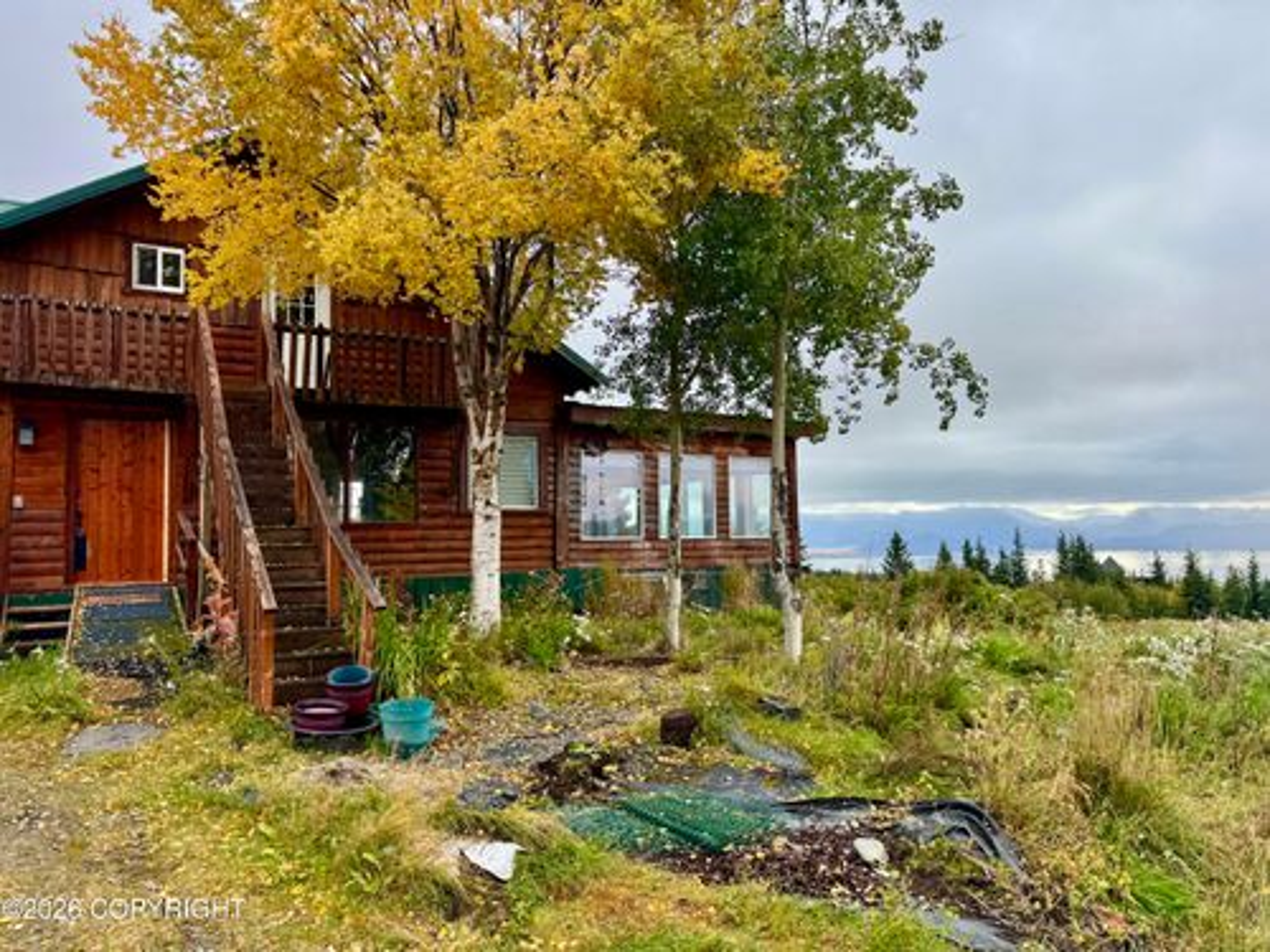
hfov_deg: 71.6
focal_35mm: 24
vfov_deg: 56.8
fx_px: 881
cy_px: 476
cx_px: 635
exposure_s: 1/1311
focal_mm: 6.76
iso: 80
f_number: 1.78
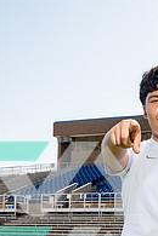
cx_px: 158
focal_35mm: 67
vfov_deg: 27.3
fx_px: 441
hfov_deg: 19.7
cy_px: 265
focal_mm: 29
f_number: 11
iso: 320
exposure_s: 1/250
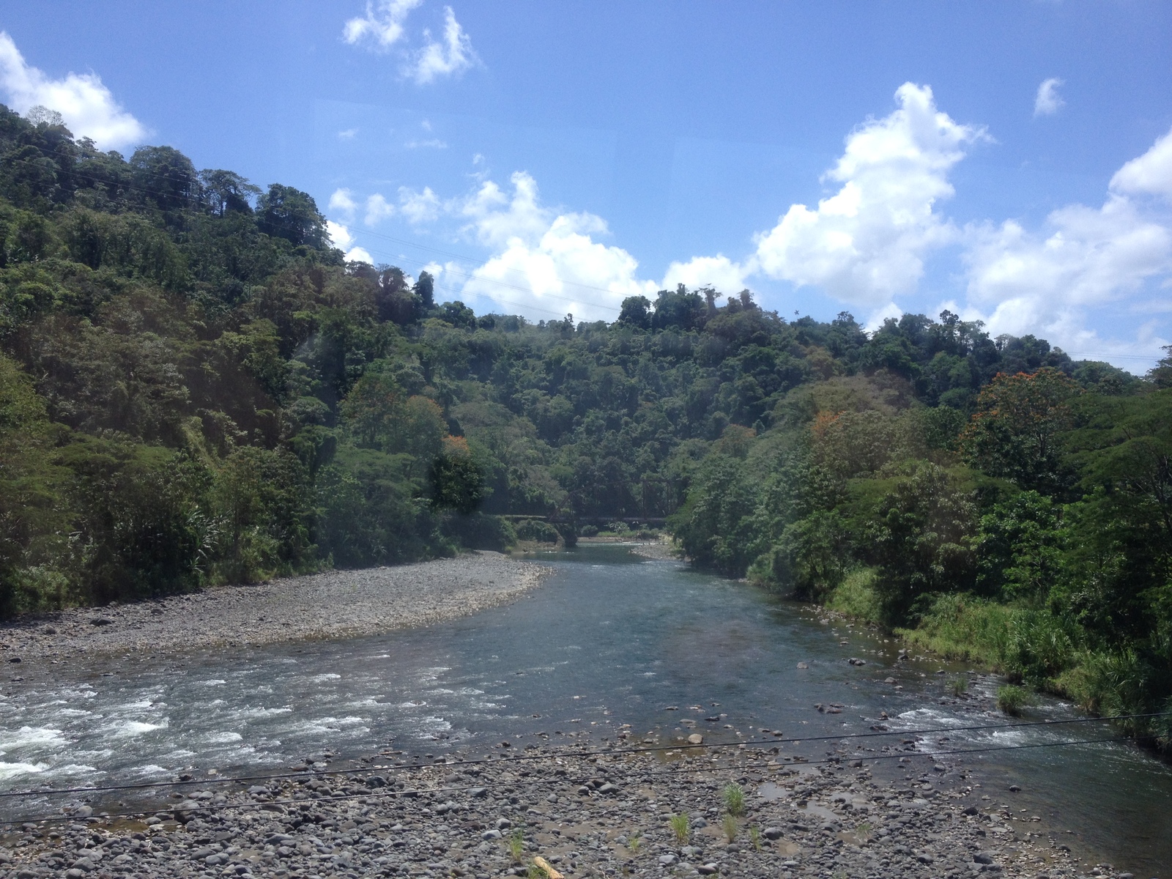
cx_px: 586
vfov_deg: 40.7
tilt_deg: +0.3
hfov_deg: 52.6
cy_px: 440
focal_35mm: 35
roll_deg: +0.0
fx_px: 1185
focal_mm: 4.28
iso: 50
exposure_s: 1/836
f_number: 2.4
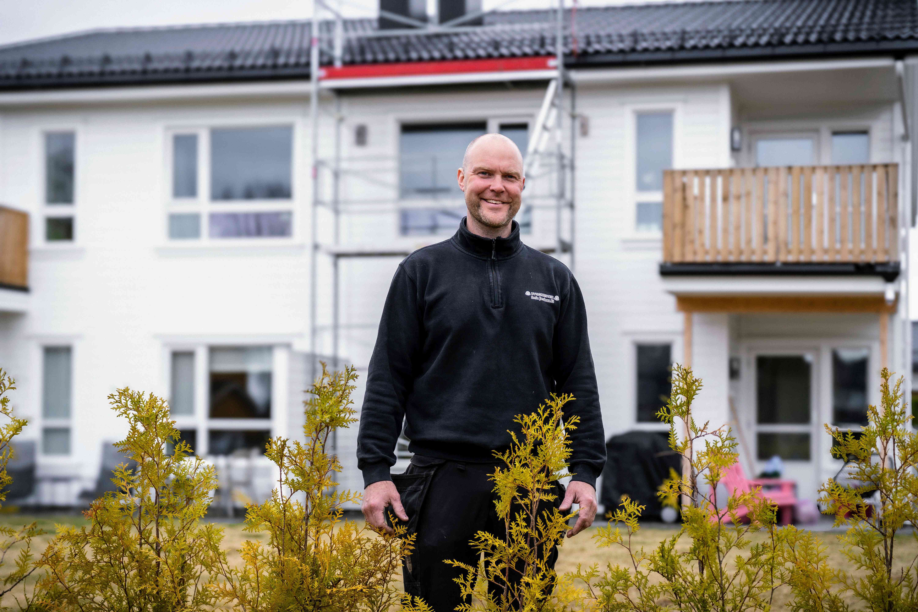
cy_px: 306
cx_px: 459
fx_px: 1224
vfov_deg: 28.1
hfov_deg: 41.1
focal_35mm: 48
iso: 100
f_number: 2.8
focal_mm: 48
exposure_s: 1/640
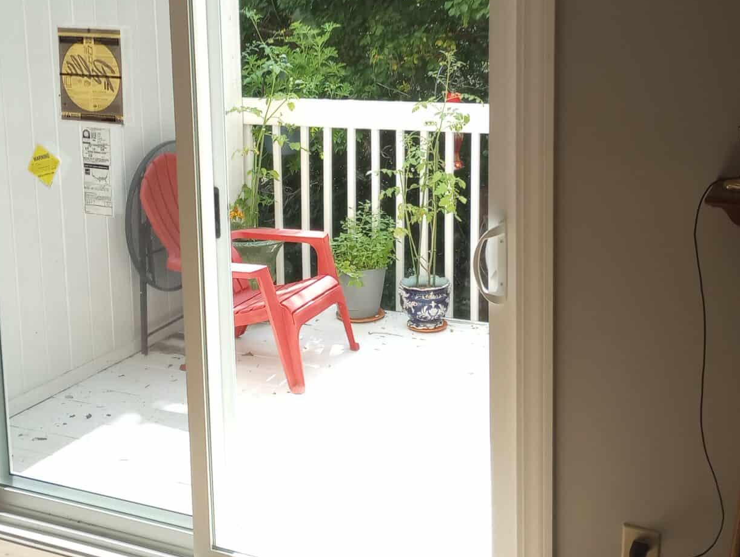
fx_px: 1006
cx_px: 373
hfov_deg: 40.4
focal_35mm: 47
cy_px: 143
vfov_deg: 30.5
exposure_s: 1/120
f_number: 1.8
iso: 165
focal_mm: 4.27
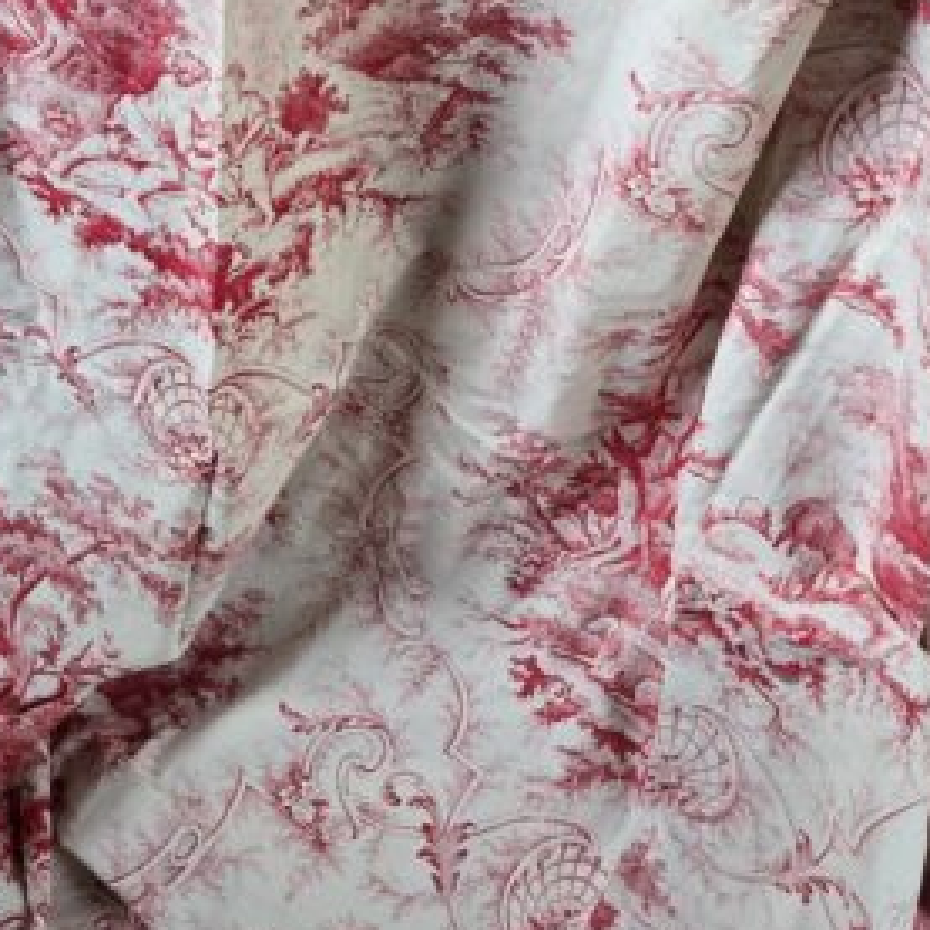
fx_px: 1489
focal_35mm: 49
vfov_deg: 34.3
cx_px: 470
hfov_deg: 34.7
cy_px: 297
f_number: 1.8
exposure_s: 1/180
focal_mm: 5.4
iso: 160
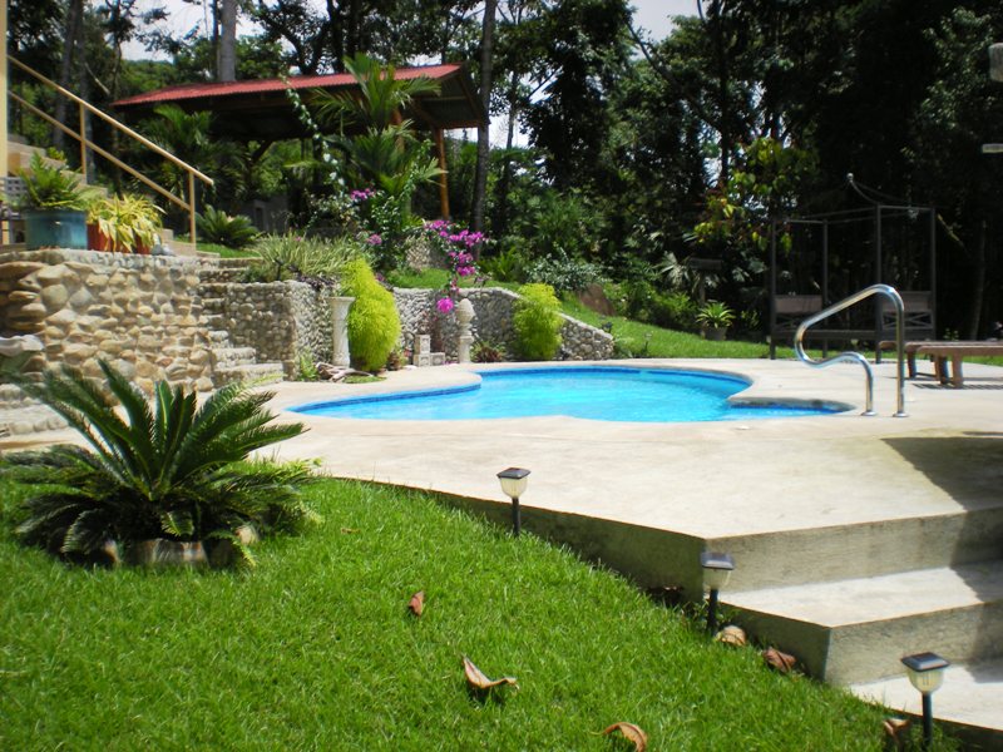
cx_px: 502
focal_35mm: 38
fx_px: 1101
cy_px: 376
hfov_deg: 49.0
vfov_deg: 37.7
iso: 64
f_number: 4.6
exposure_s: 1/470
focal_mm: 6.3
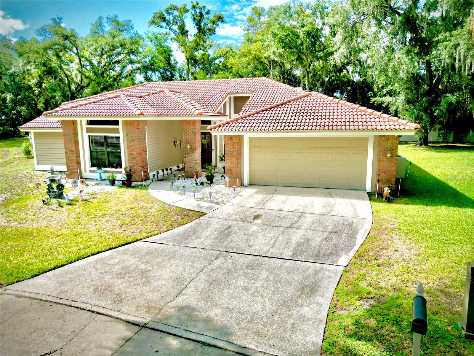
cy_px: 178
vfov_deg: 56.8
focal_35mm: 24
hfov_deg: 71.6
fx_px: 329
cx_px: 237
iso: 140
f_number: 1.7
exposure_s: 1/3000
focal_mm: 6.72
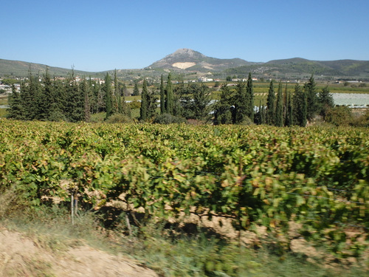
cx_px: 184
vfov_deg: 49.7
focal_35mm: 28
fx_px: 298
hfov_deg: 63.4
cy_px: 138
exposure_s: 1/125
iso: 125
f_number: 11
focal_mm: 5
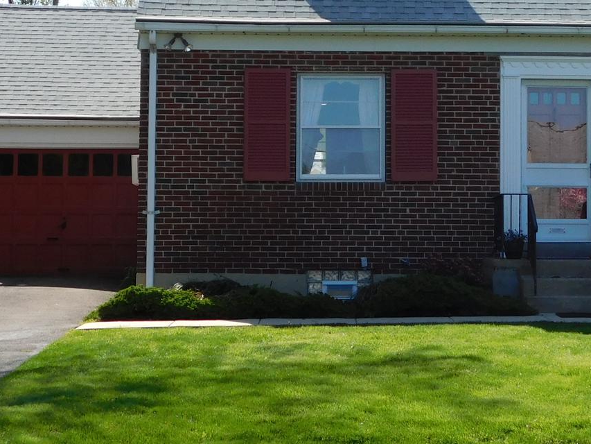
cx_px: 442
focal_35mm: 108
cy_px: 89
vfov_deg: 13.6
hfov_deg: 18.1
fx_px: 1844
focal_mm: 8
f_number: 3.7
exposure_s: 1/640
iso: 125
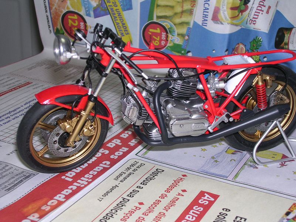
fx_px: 573
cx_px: 148
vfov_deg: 21.9
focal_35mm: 67
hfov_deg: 29.0
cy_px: 111
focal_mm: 10.2
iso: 100
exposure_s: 1/60.1
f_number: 3.6
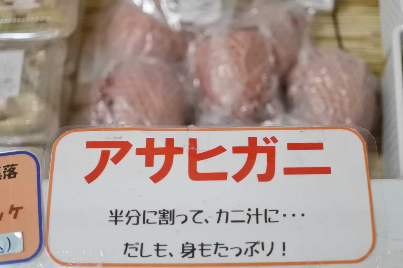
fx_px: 548
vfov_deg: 27.5
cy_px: 134
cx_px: 202
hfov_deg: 40.3
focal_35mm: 49
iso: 1600
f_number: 1.8
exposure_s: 1/1250
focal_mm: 18.5
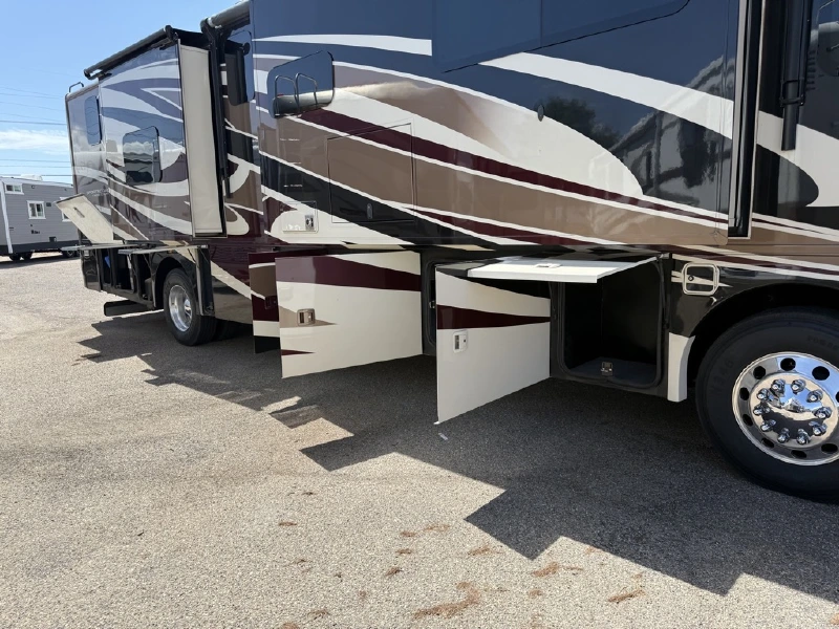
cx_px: 420
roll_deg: +2.6
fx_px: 582
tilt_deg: -8.6
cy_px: 314
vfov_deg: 56.8
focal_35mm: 24
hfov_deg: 71.6
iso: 80
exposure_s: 1/2445
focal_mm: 6.76
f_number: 1.78
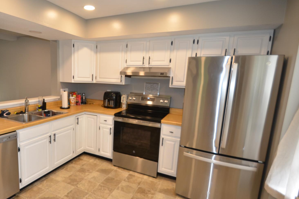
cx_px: 114
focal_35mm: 21
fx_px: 174
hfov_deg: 79.9
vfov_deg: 59.5
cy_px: 98
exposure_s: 1/80
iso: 400
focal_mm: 10
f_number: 3.5
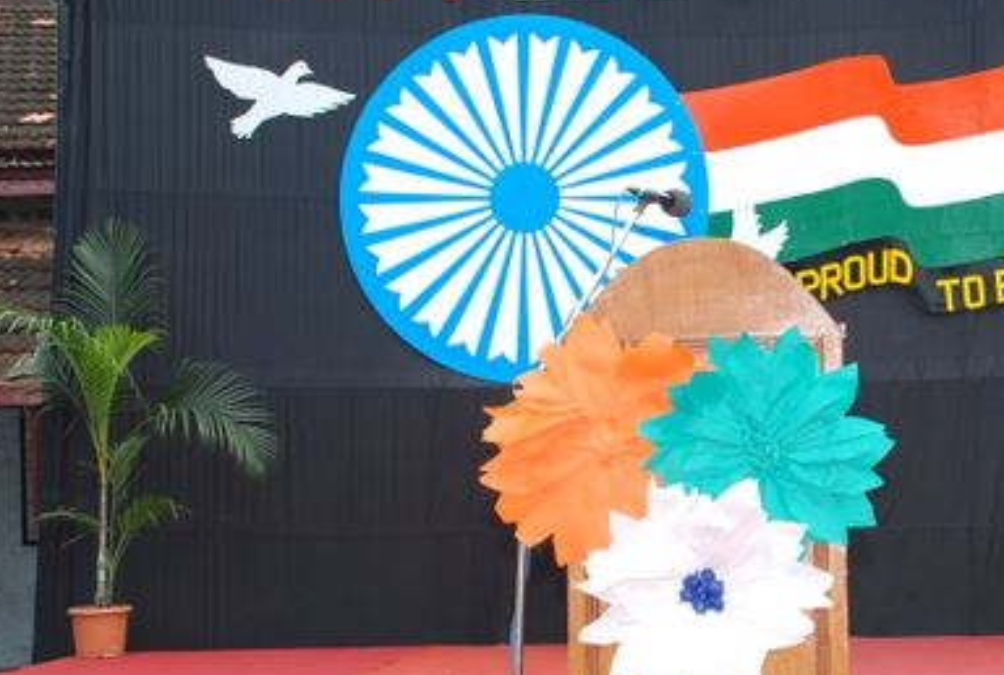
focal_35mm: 65
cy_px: 395
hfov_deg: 30.4
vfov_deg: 21.0
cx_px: 735
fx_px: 1817
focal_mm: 26
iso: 400
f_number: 5.6
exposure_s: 1/100
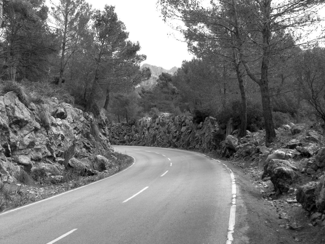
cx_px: 162
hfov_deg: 49.0
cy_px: 122
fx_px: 357
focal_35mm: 38
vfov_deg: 37.7
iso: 80
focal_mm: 7.9
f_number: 4
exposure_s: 1/250
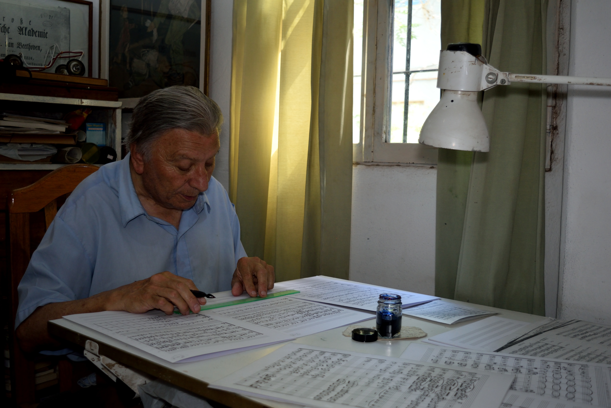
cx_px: 306
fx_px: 687
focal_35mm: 40
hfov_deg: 47.9
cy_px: 204
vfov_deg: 33.0
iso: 400
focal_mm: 27
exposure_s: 1/60
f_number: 4
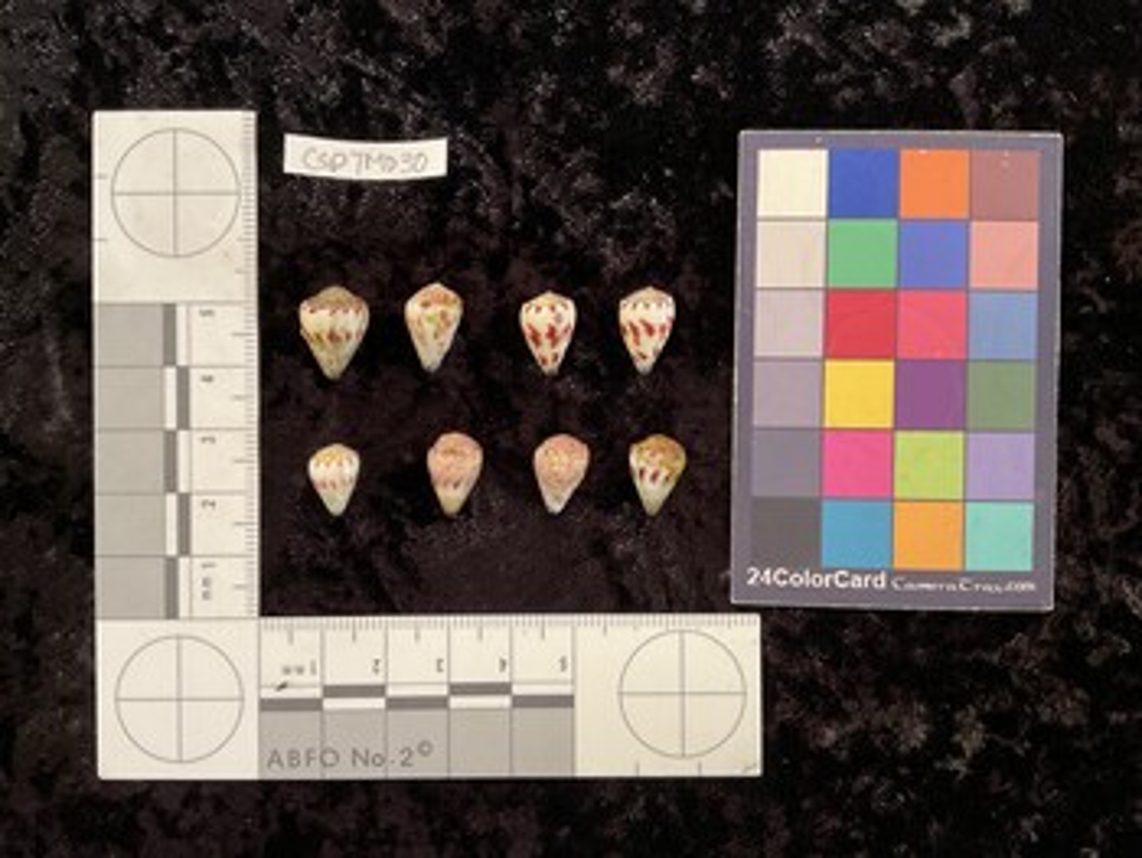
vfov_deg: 48.3
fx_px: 957
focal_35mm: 29
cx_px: 571
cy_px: 429
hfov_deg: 61.6
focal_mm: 3
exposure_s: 1/50
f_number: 1.8
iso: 100
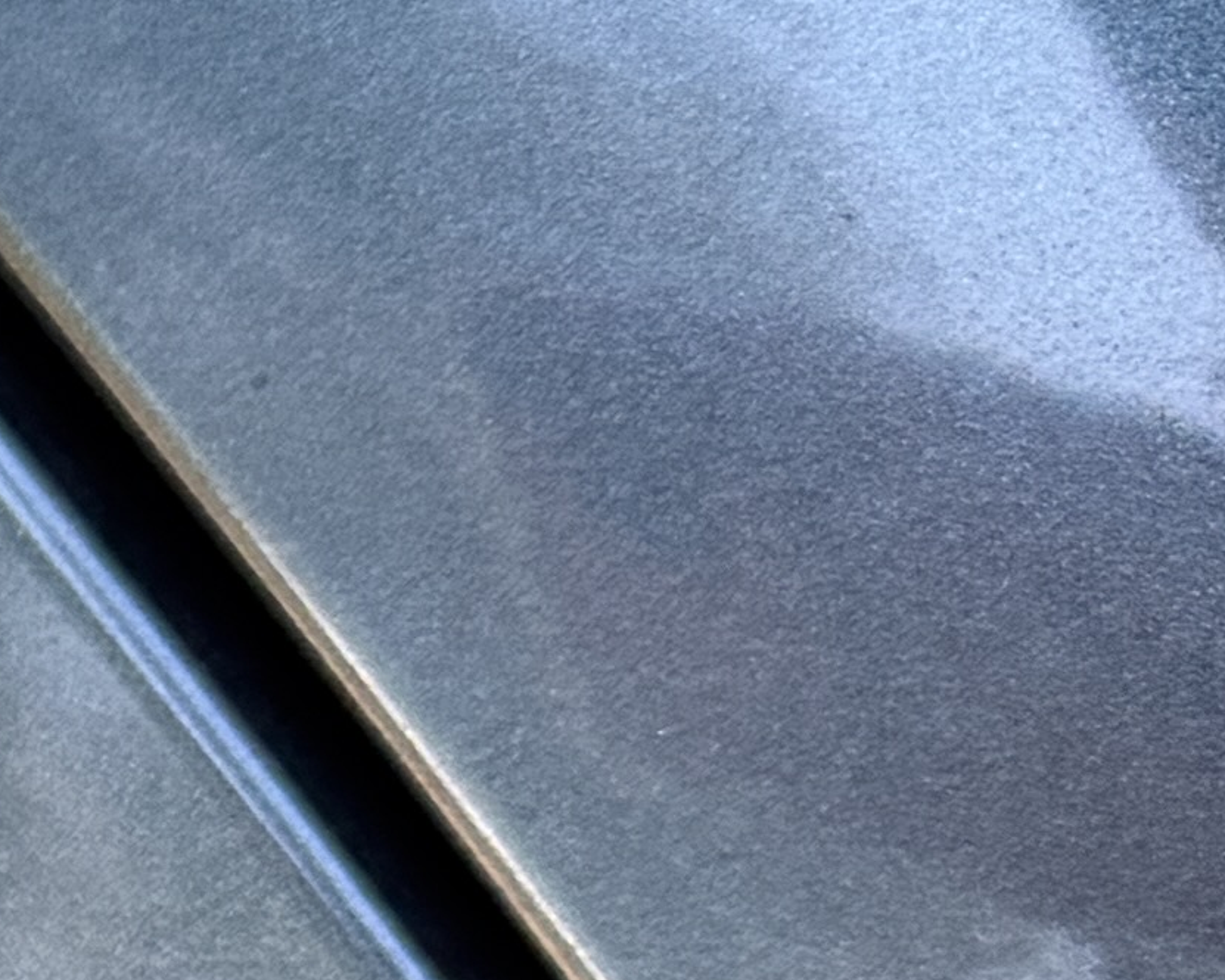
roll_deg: +4.0
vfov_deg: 9.5
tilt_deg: -39.5
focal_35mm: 161
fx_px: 5838
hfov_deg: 9.6
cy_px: 1223
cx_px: -2298
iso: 64
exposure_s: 1/183
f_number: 1.78
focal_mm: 6.76
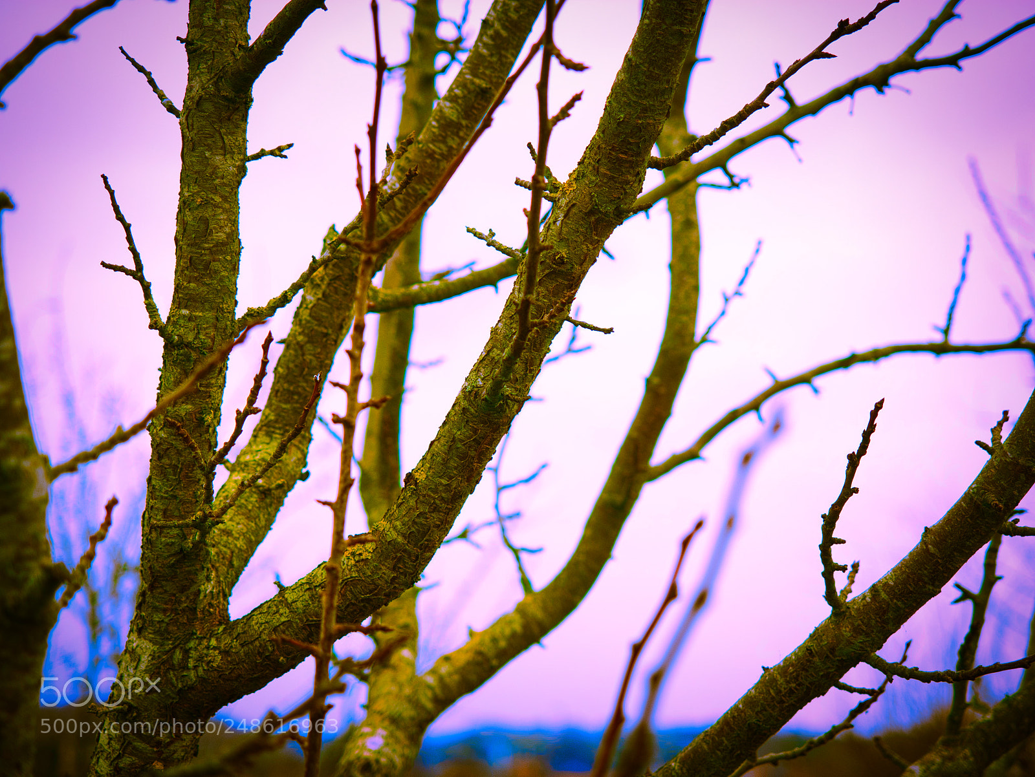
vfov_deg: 17.0
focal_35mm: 87
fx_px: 2603
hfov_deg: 22.5
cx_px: 518
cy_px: 388
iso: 200
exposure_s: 1/640
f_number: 2.8
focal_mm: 40
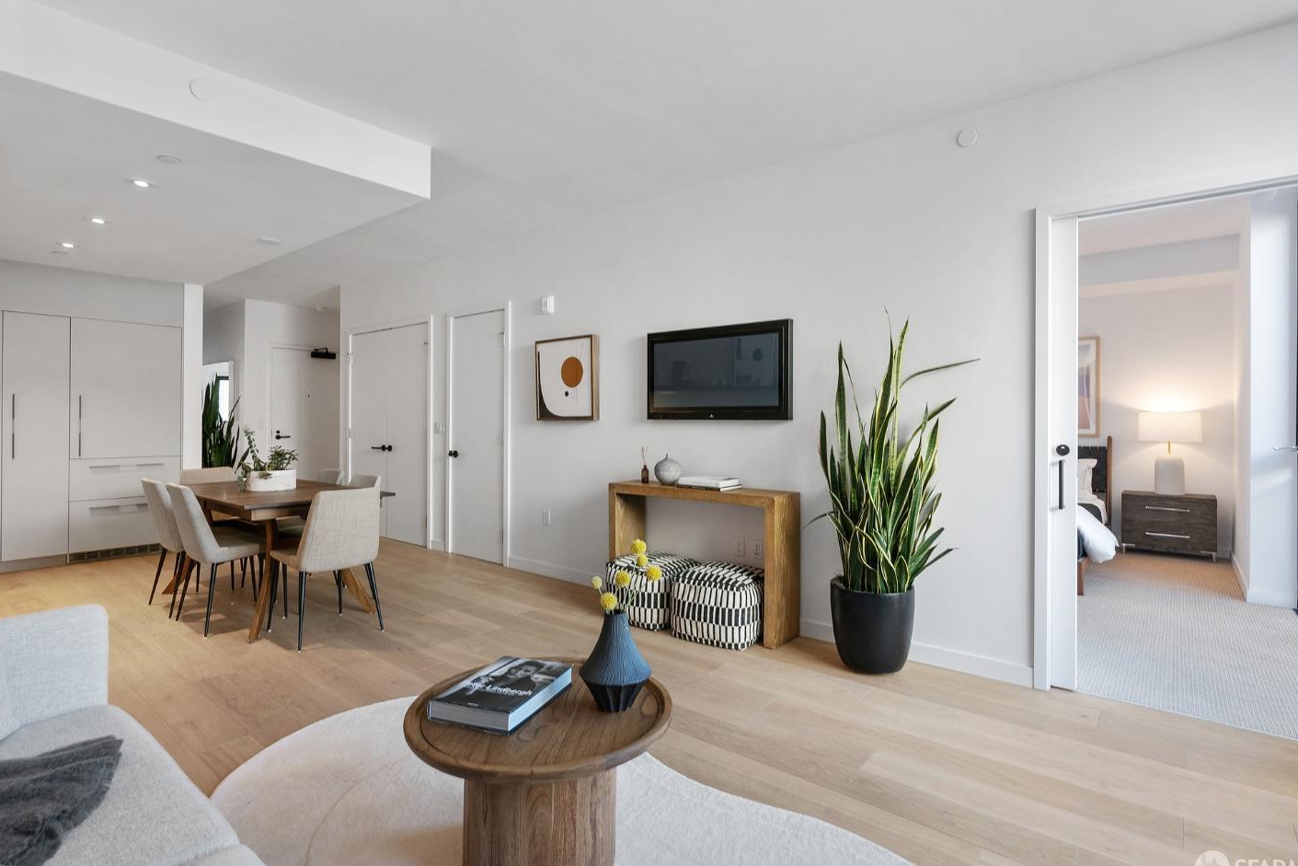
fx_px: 613
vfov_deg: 70.5
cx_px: 650
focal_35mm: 17
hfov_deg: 93.3
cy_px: 429
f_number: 10
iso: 200
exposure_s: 1/5
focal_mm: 16
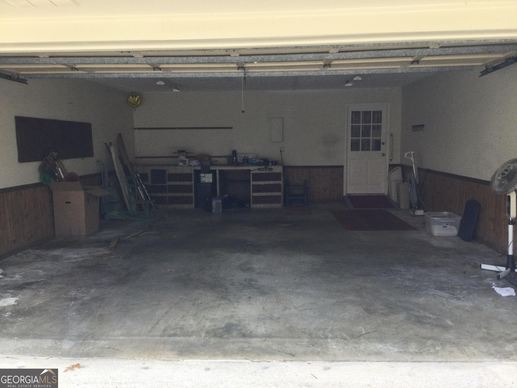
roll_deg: +0.4
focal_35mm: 31
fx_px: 463
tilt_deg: -6.7
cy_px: 194
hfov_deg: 58.4
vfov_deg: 45.4
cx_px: 258
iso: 25
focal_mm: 3.3
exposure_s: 1/40
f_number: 2.4
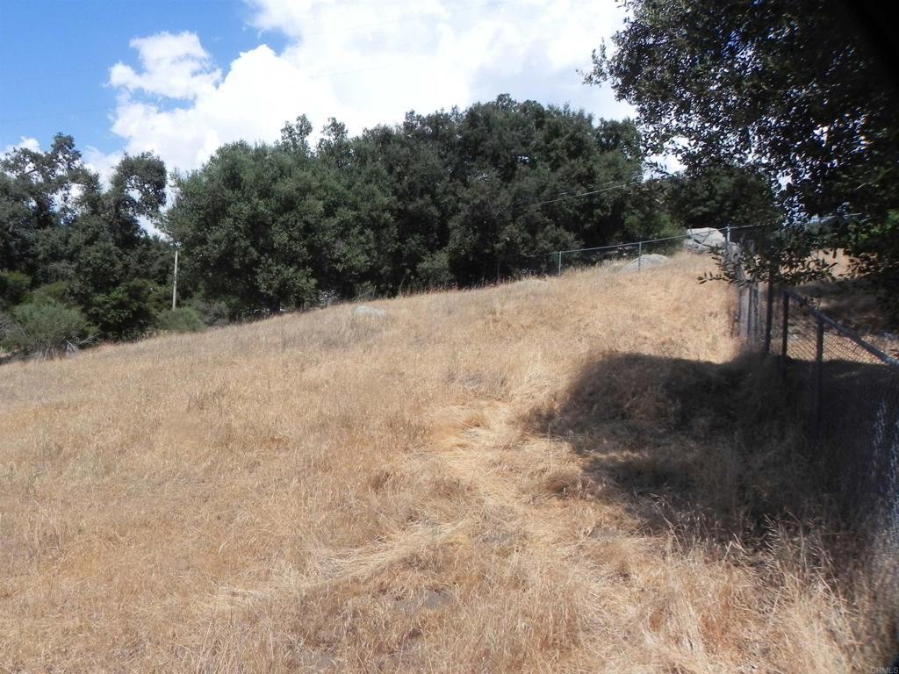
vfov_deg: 53.1
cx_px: 450
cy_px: 337
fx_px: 675
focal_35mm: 26
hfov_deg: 67.3
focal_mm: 4.6
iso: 160
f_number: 8
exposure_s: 1/392
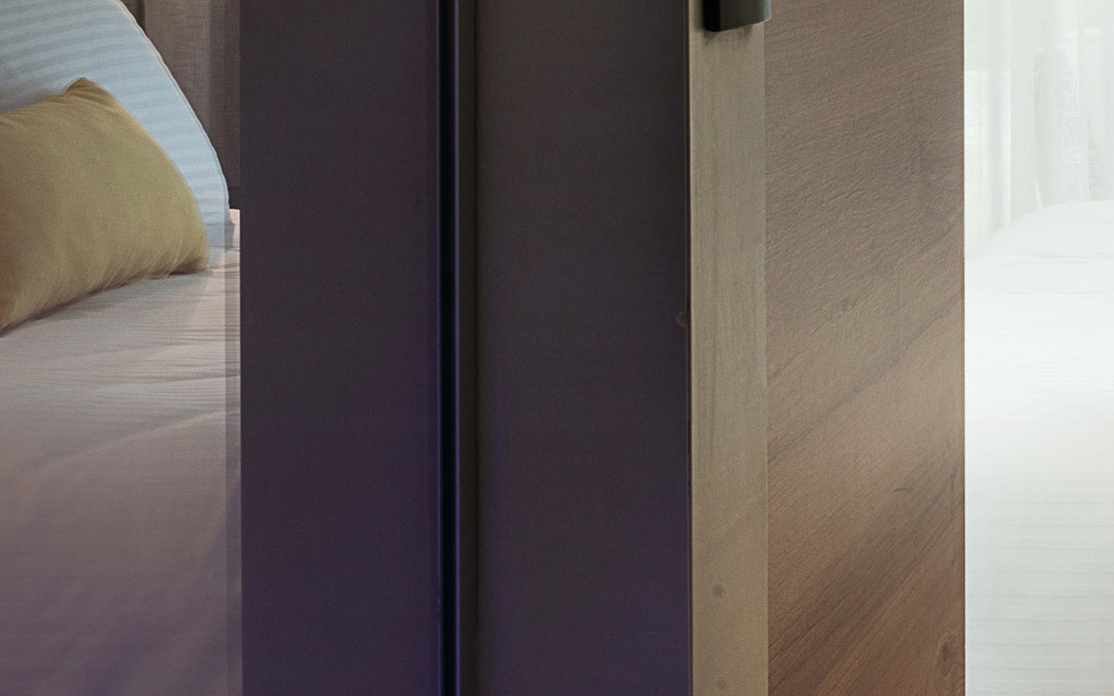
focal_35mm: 111
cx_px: 1371
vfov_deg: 11.6
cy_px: -135
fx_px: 3370
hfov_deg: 17.8
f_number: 22
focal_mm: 29
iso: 100
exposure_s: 1/8
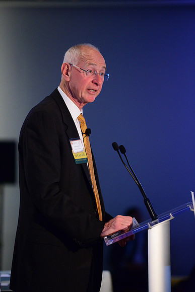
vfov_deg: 11.1
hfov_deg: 7.4
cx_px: 98
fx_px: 1502
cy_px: 146
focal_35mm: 185
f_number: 2.8
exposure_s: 1/200
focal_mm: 185
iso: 4000
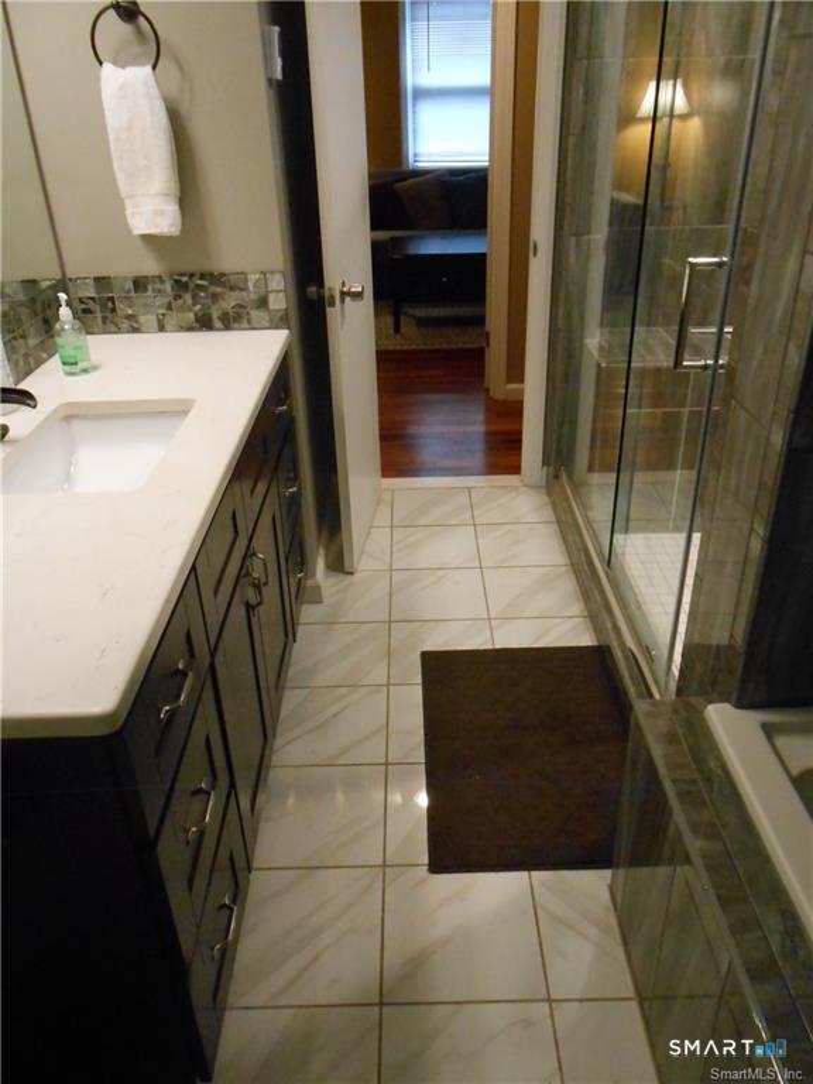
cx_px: 406
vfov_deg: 67.3
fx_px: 814
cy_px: 542
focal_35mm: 26
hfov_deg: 53.1
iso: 800
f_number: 3.5
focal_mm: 4.6
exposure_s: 1/60
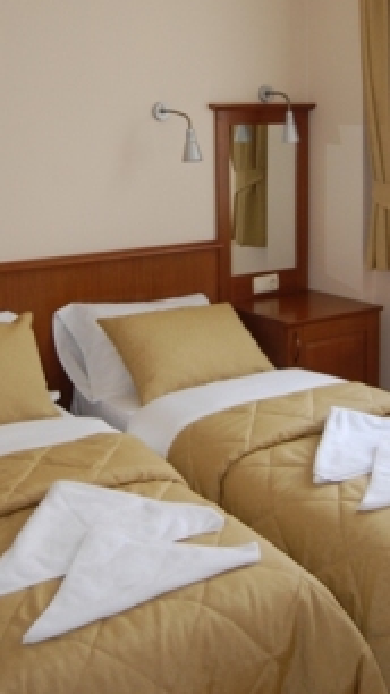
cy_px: 225
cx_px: 193
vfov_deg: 43.9
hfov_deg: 26.0
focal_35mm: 46
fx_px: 846
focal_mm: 20
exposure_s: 1/60
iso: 400
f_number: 3.8
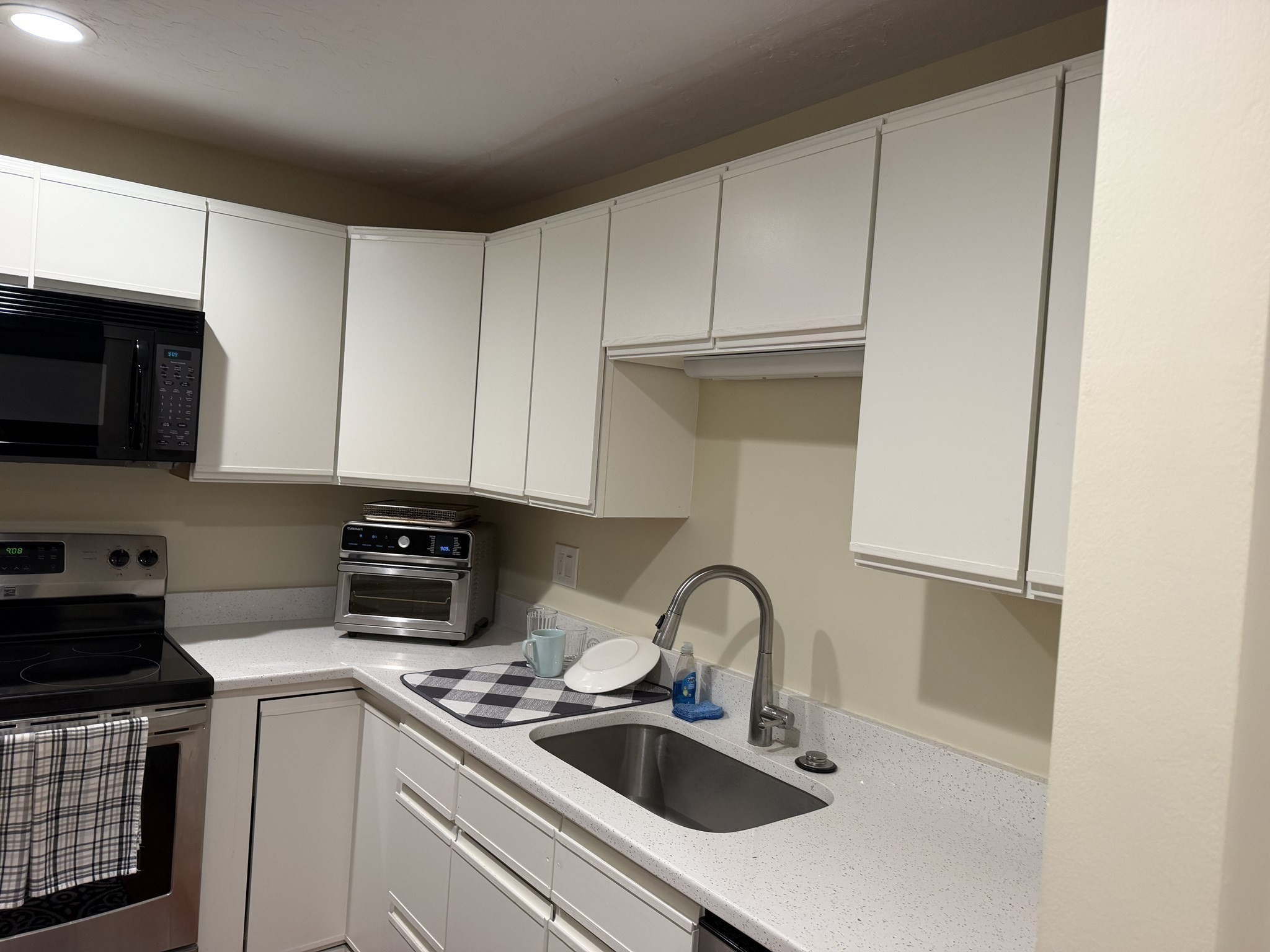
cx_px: 635
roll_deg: -3.6
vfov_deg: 56.8
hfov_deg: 71.6
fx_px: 881
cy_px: 476
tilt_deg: -1.1
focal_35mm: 24
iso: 125
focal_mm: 6.76
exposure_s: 1/60
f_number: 1.78
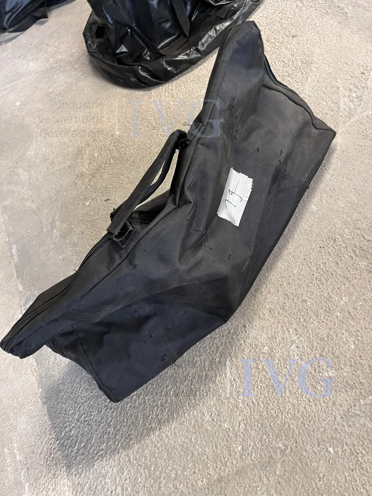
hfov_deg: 53.1
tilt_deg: -57.4
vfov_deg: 67.3
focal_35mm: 26
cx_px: 186
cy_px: 248
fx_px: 373
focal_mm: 5.1
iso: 320
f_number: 1.6
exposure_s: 1/50
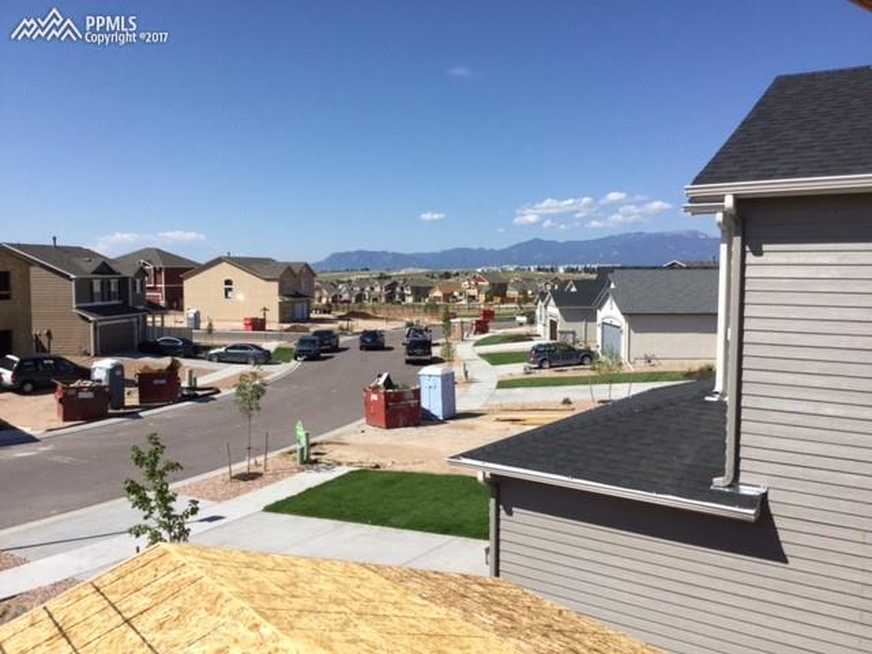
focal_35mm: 31
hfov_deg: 58.4
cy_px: 327
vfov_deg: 45.4
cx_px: 436
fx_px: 781
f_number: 2.4
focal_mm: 3.3
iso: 25
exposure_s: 1/1733
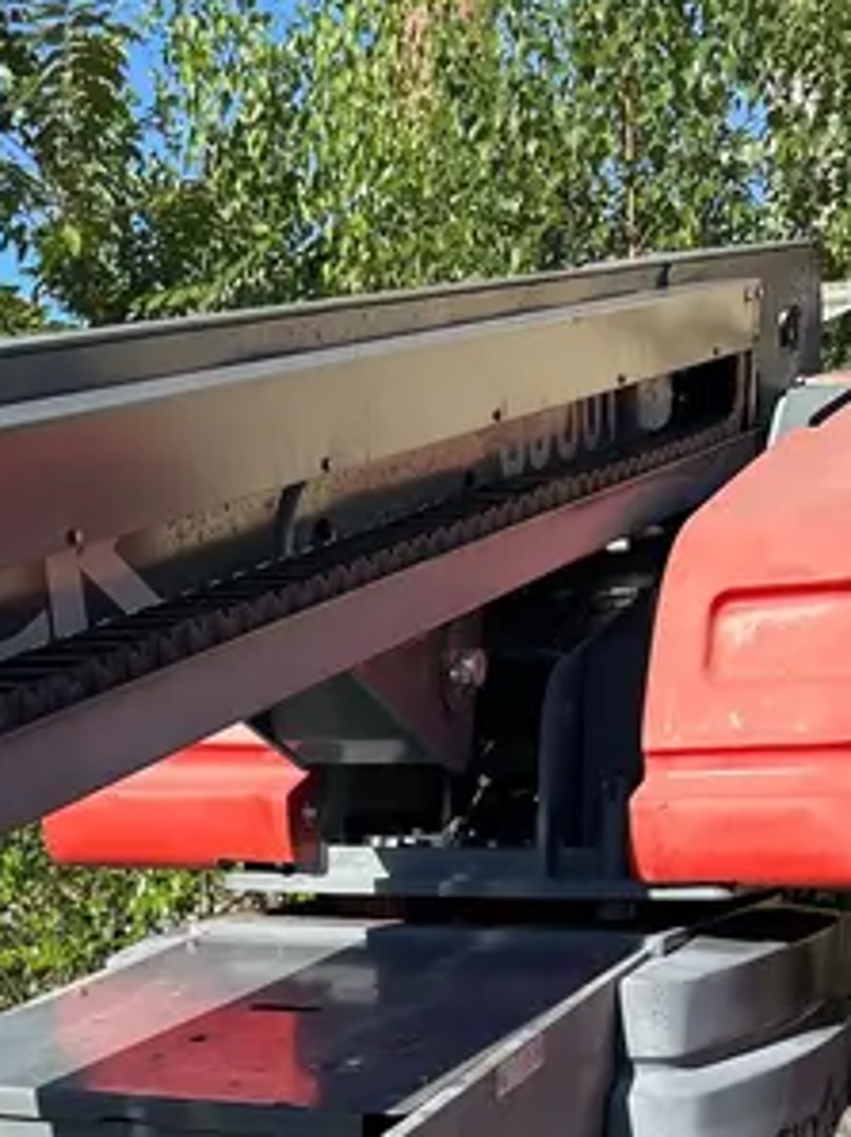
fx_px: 2101
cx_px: 206
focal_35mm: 64
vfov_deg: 27.3
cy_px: 1299
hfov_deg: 22.7
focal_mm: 5.7
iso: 50
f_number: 1.5
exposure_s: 1/1972
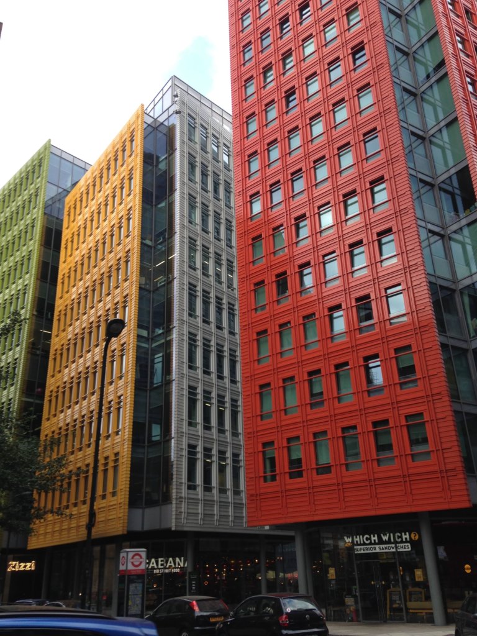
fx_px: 606
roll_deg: +0.7
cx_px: 238
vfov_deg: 55.4
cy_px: 318
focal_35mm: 33
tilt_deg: +22.9
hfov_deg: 42.9
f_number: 2.4
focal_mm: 4.12
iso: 50
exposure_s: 1/149
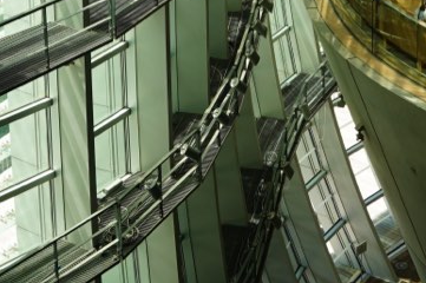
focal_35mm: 134
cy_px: -222
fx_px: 1583
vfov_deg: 9.7
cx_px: 309
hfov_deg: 15.3
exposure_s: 1/80
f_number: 5
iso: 100
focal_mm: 23
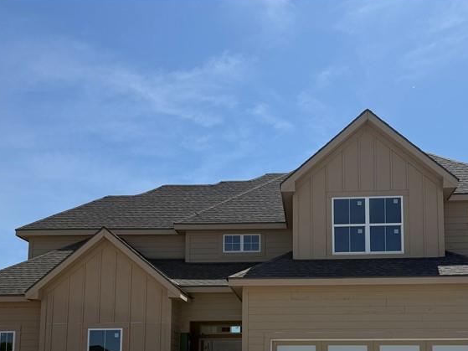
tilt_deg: +7.6
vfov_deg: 31.3
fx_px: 595
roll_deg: -0.4
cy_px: 316
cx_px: 289
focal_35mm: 44
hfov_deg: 42.7
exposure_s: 1/8130
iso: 80
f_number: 1.78
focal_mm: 6.76
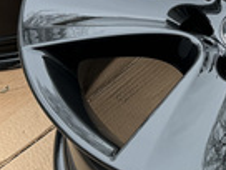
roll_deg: -1.2
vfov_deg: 13.8
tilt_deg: -43.5
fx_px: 692
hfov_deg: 18.1
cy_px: 3
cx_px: 229
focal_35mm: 106
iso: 200
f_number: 1.78
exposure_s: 1/121
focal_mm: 6.76
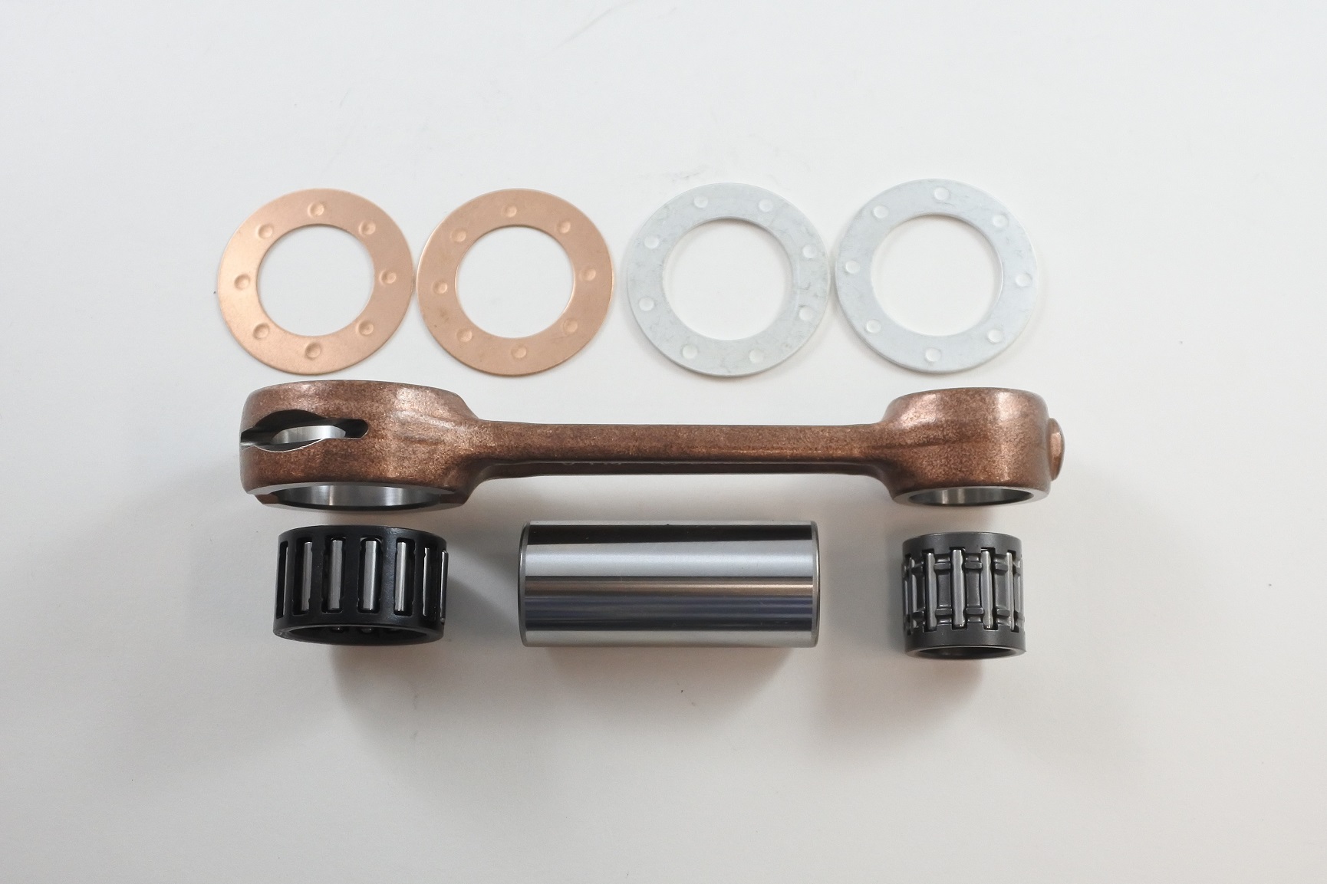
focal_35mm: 34
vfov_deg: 38.9
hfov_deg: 55.8
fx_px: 1253
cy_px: 442
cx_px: 664
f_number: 3.8
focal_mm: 12.6
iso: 450
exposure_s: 1/125
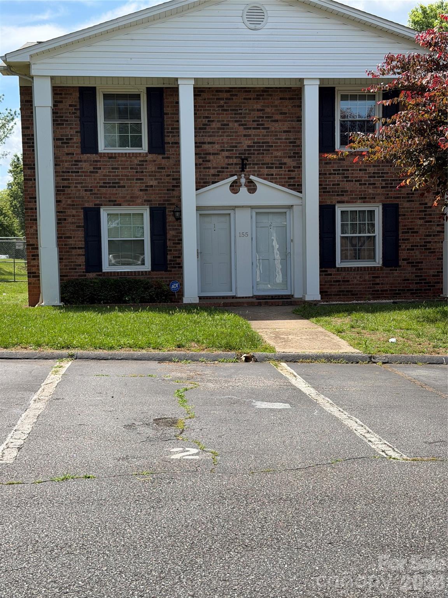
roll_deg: +1.2
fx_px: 828
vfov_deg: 39.7
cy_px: 299
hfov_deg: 30.3
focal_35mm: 48
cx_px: 224
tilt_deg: -3.4
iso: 80
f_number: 1.78
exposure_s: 1/3378
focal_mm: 6.76
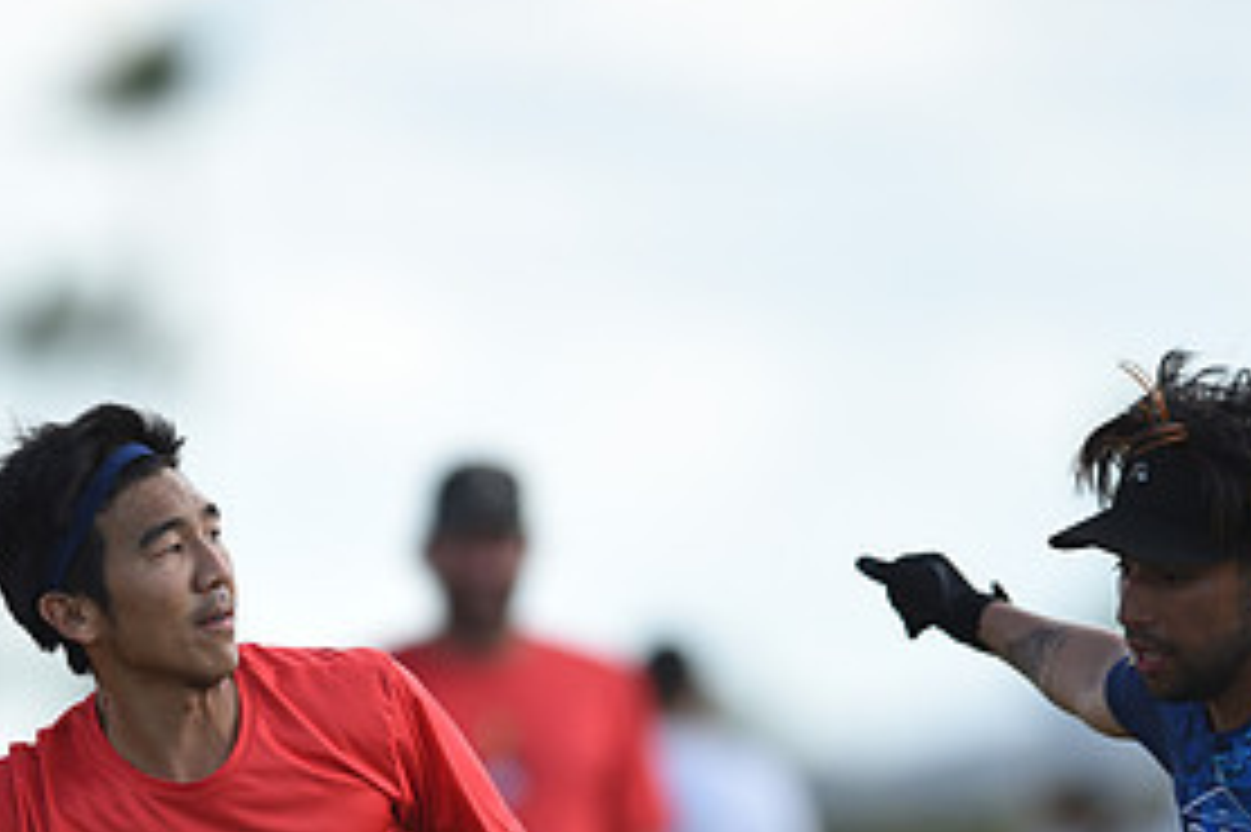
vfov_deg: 1.6
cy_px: 801
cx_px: 284
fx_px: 29033
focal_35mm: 836
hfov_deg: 2.5
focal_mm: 400
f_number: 2.8
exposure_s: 1/800
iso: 100
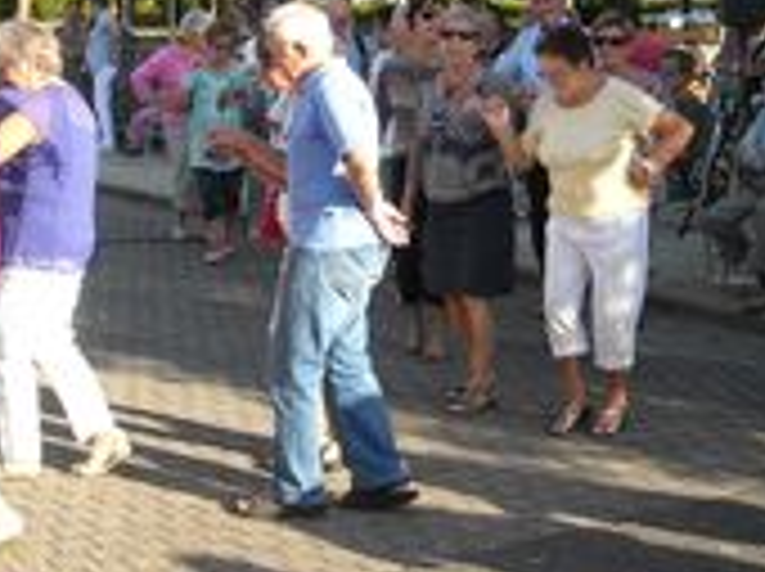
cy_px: 86
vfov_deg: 20.1
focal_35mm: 72
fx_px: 1589
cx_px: 284
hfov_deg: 27.0
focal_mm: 5.7
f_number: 2.8
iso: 64
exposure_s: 1/353
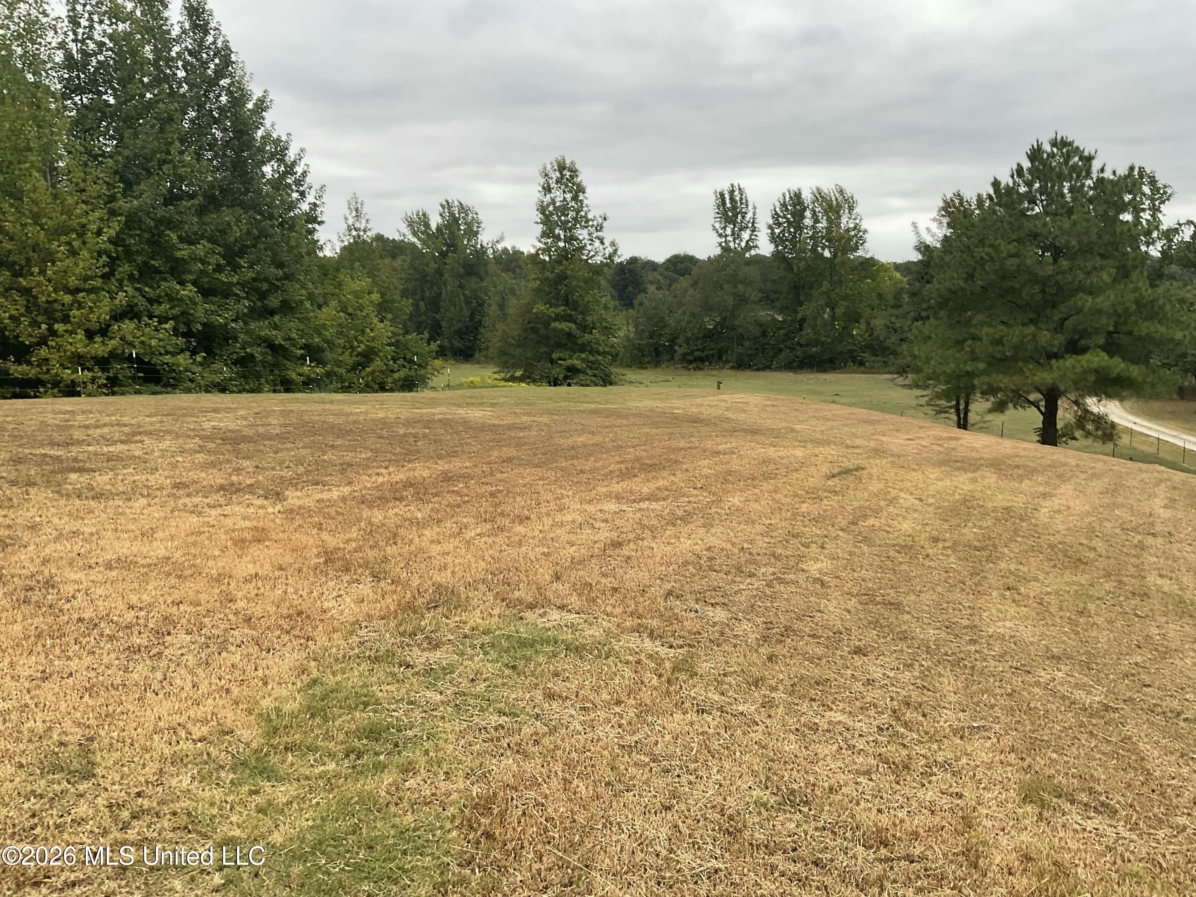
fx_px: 1002
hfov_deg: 61.7
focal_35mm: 29
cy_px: 448
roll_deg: -0.3
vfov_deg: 48.2
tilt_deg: -9.6
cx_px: 598
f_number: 1.8
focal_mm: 3
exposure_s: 1/214
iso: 16
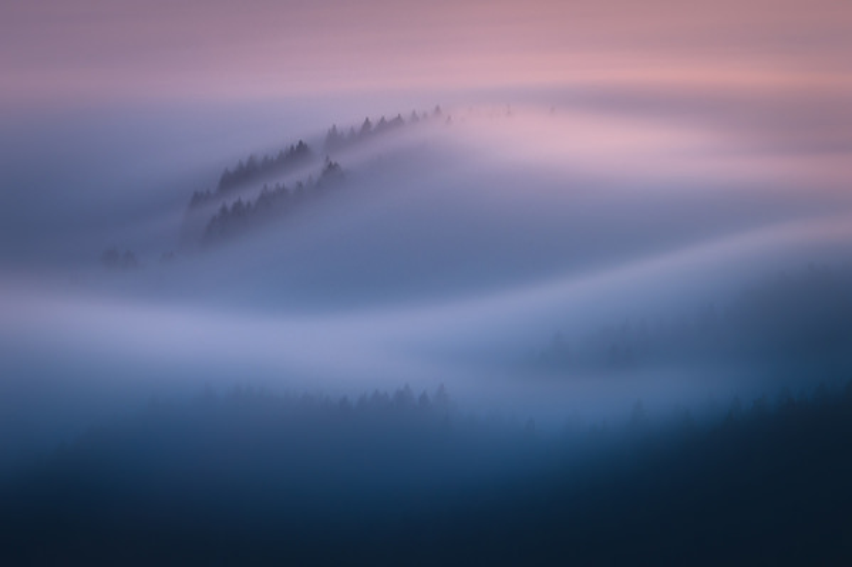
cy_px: 284
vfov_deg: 7.0
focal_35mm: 195
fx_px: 4613
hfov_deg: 10.6
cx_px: 426
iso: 64
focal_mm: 195
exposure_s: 405
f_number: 11
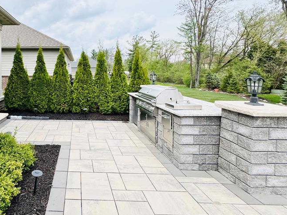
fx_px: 182
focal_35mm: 22
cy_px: 76
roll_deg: +0.3
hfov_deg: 71.7
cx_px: 75
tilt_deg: -0.3
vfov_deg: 60.0
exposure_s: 1/1299
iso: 50
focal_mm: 2.22
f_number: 2.2
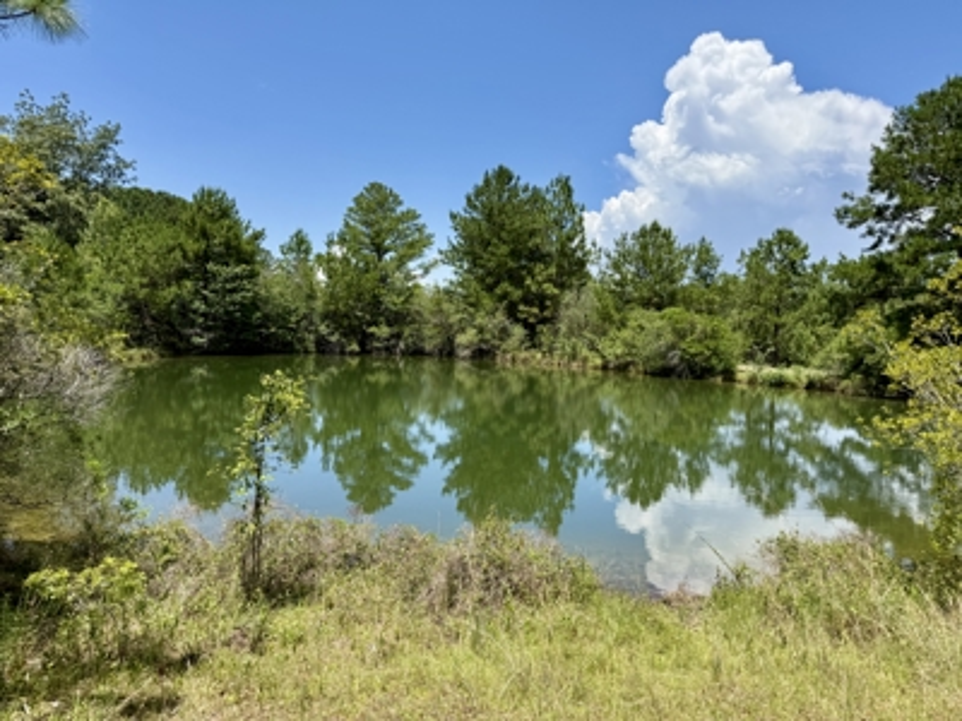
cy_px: 360
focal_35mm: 24
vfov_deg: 56.8
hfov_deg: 71.6
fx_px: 667
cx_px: 481
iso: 80
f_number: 1.78
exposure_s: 1/3425
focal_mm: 6.76
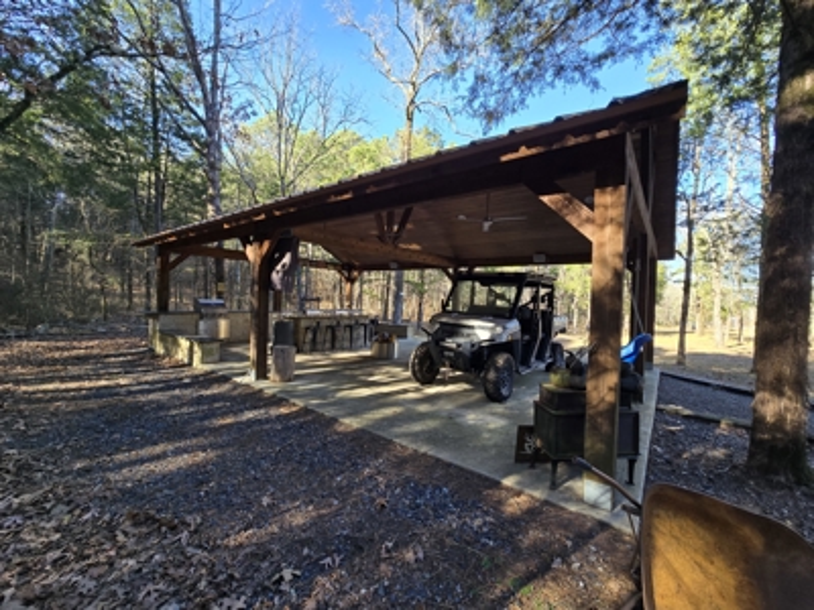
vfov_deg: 89.9
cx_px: 407
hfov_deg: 106.2
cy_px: 305
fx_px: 306
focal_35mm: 13
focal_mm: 2.2
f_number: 2.2
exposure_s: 1/204
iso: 50
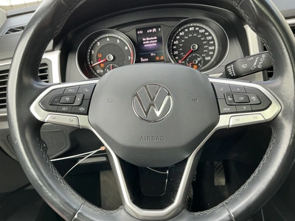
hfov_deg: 63.4
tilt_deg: -28.3
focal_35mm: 28
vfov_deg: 49.7
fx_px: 239
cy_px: 110
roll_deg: +7.3
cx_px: 148
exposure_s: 1/112
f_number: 1.8
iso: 64
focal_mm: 3
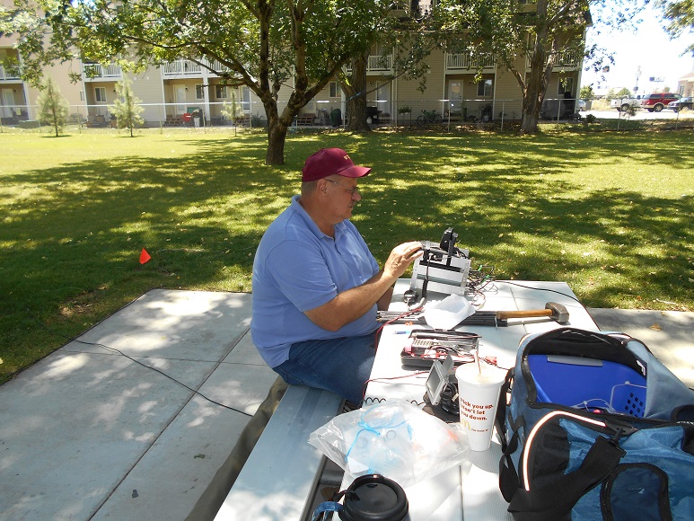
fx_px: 521
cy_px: 260
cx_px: 347
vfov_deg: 53.1
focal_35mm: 26
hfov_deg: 67.3
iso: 80
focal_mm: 4.6
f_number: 3.2
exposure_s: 1/200
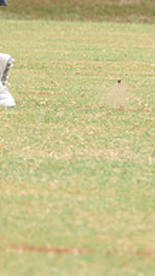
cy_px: -22
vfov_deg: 2.1
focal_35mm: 1032
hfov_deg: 1.2
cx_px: -221
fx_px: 7547
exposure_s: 1/1000
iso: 250
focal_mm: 200
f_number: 4
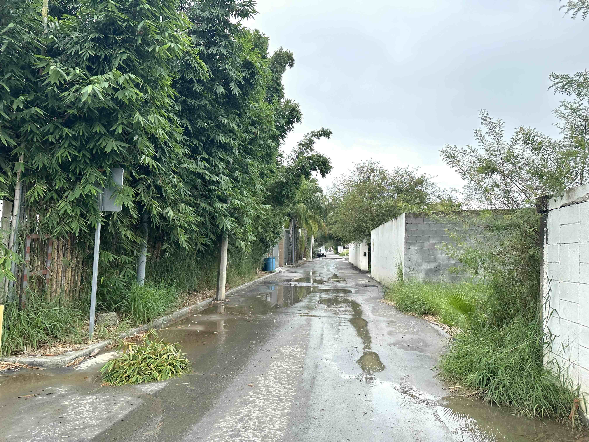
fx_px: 408
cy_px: 221
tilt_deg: +5.5
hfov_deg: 71.6
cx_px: 294
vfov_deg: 56.8
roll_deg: +0.4
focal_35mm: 24
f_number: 1.78
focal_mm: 6.86
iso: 80
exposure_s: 1/1495
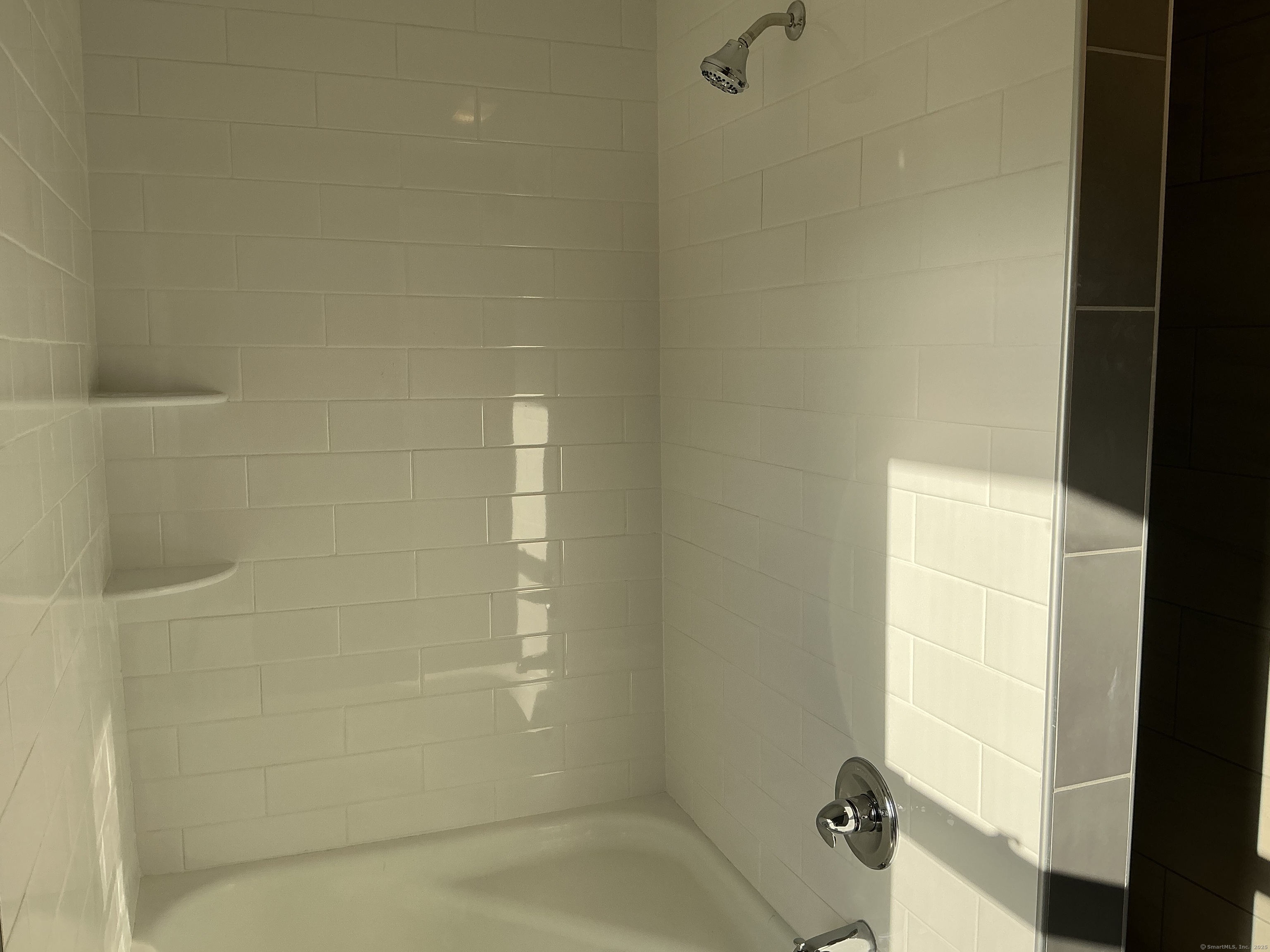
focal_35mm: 28
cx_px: 635
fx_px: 1027
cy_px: 476
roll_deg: +1.0
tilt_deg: -6.2
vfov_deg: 49.7
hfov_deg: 63.4
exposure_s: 1/524
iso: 25
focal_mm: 3
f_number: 1.8
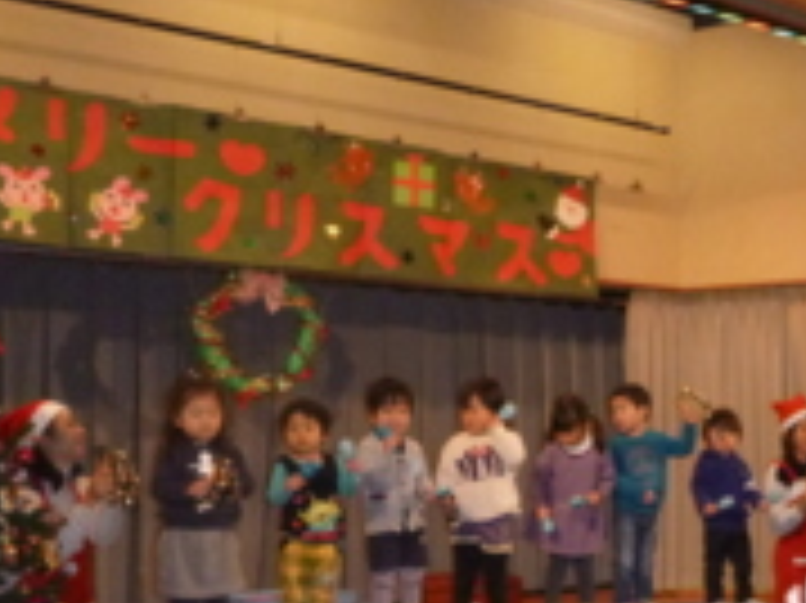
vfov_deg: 29.5
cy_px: 392
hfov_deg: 37.8
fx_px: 1140
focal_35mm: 49
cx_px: 621
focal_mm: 4.5
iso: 640
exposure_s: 1/60
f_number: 3.9
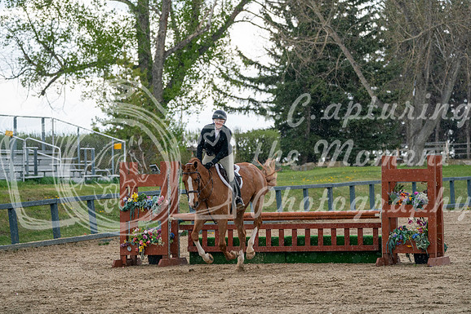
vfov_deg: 7.6
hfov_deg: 11.4
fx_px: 2355
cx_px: 235
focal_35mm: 180
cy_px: 157
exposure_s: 1/1250
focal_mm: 179
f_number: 5.6
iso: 1600
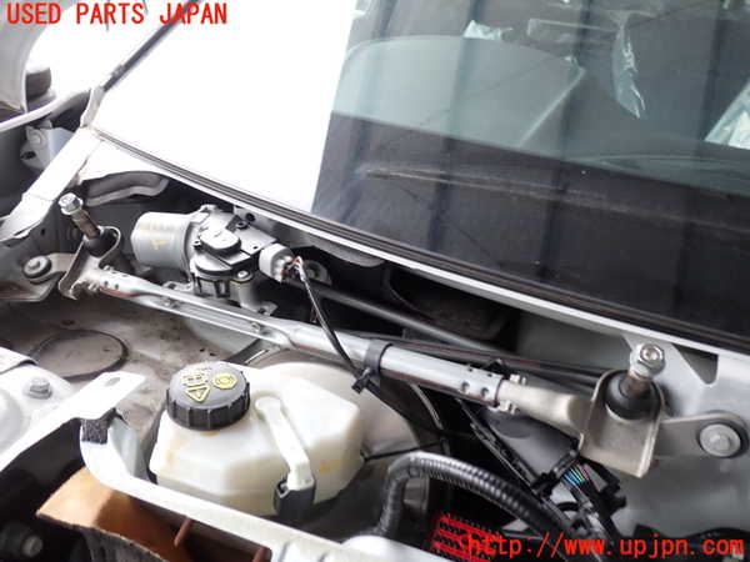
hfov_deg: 60.0
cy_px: 281
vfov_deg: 46.8
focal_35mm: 30
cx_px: 375
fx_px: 650
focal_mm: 5.4
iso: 160
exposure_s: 1/60
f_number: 2.3
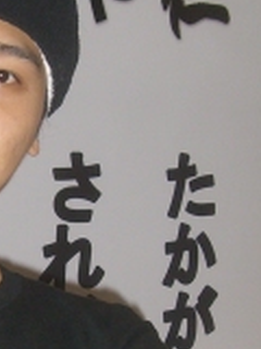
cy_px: 310
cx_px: 4
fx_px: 1528
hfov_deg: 9.7
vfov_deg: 12.9
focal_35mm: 152
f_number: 2.7
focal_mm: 6.2
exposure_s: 1/60
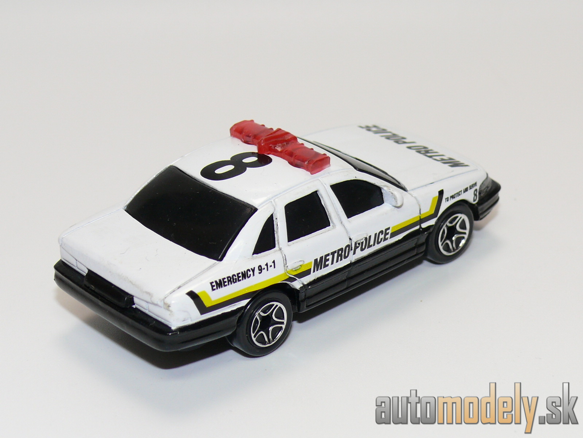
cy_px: 219
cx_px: 292
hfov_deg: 20.2
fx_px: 1634
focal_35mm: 97
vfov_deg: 15.2
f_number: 4
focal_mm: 13
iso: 100
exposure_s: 1/30
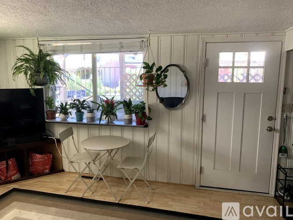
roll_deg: -0.6
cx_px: 146
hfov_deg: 67.3
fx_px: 220
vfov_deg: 53.0
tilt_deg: -7.1
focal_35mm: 26
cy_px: 110
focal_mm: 4.25
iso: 125
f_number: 1.8
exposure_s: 1/60
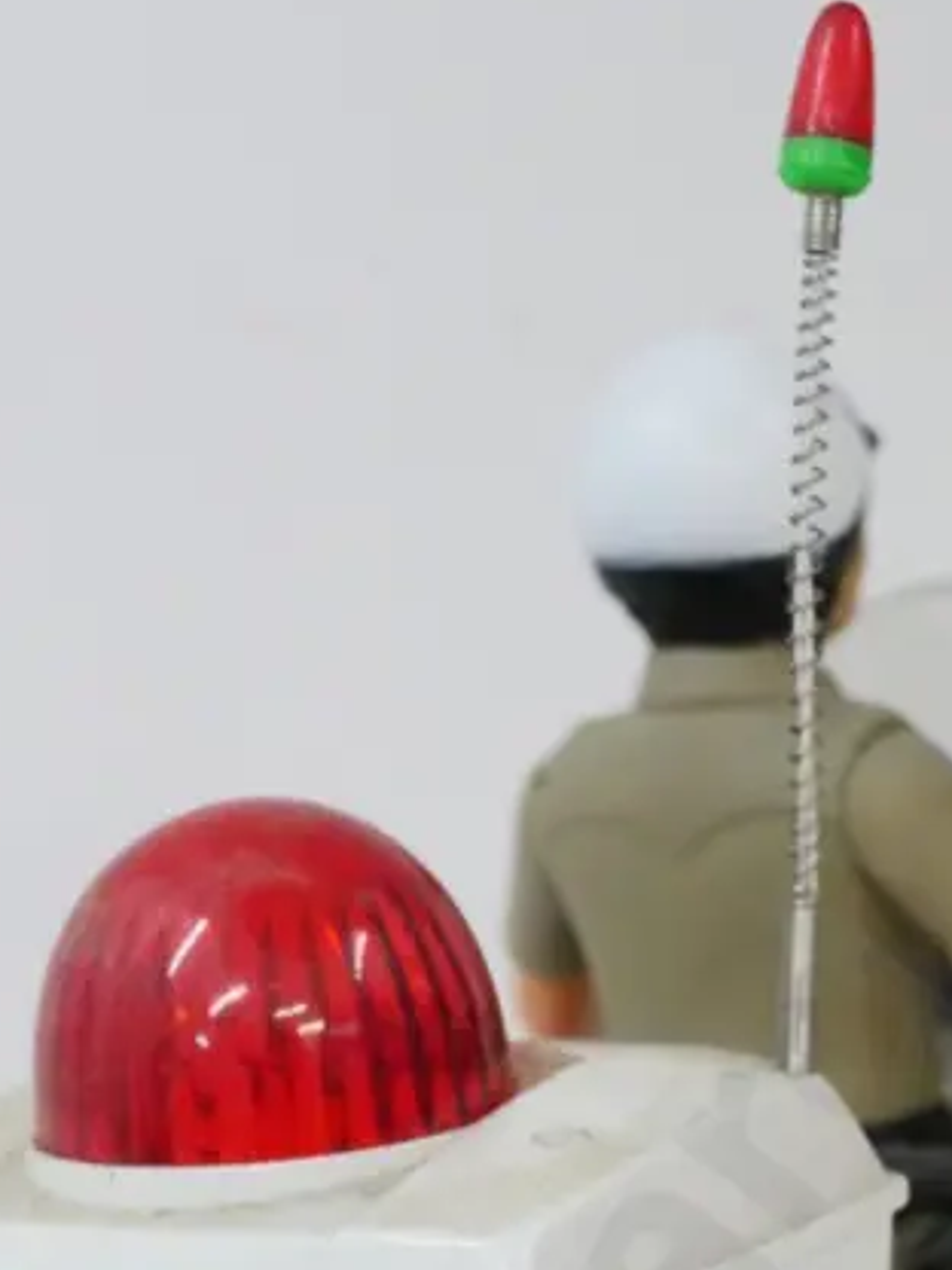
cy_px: 1383
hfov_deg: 12.0
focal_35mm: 123
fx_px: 4510
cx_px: 586
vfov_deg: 15.6
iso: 3200
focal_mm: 25
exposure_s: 1/320
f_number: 3.5
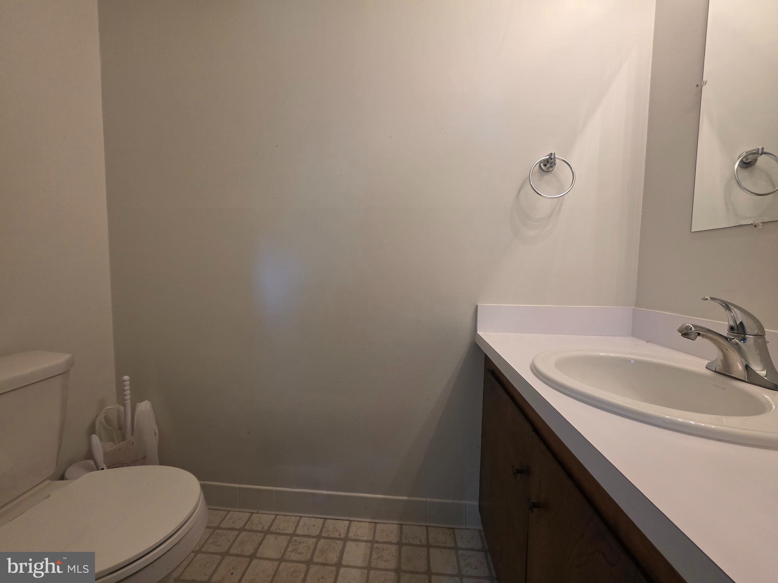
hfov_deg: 106.2
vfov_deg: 89.9
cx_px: 389
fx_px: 292
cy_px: 292
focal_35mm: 13
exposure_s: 1/60
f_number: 1.9
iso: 250
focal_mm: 2.2
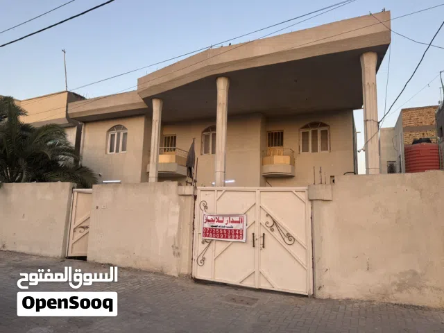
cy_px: 166
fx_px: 308
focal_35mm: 24
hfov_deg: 71.6
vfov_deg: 56.8
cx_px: 222
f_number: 1.78
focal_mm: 6.76
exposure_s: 1/379
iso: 80
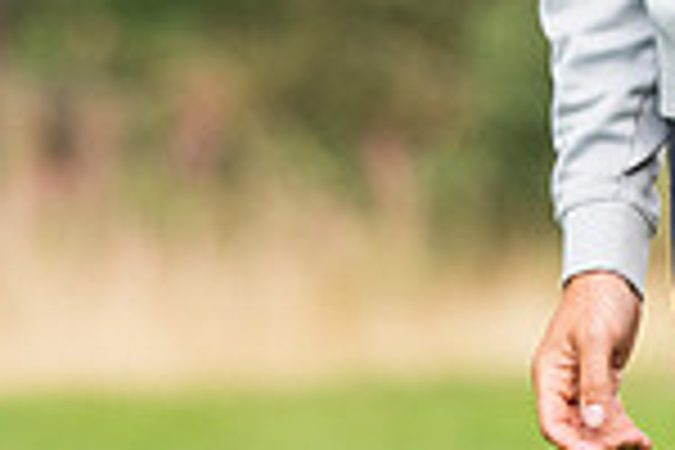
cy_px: -403
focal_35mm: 1737
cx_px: 680
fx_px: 32566
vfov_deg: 0.8
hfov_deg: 1.2
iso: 1600
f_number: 5.6
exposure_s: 1/1600
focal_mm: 300
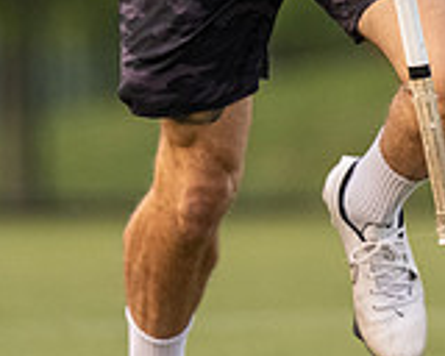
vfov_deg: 0.8
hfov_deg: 1.0
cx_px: 391
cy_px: -269
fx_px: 26815
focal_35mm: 2036
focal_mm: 500
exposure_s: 1/1000
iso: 2800
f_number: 5.6
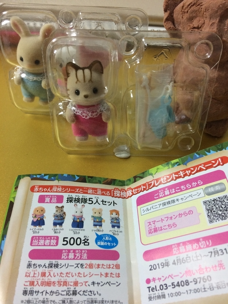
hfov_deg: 48.2
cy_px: 152
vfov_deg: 61.7
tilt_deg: -47.8
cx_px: 114
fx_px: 255
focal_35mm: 29
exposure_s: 1/33
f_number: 2.2
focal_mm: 4.15
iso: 200
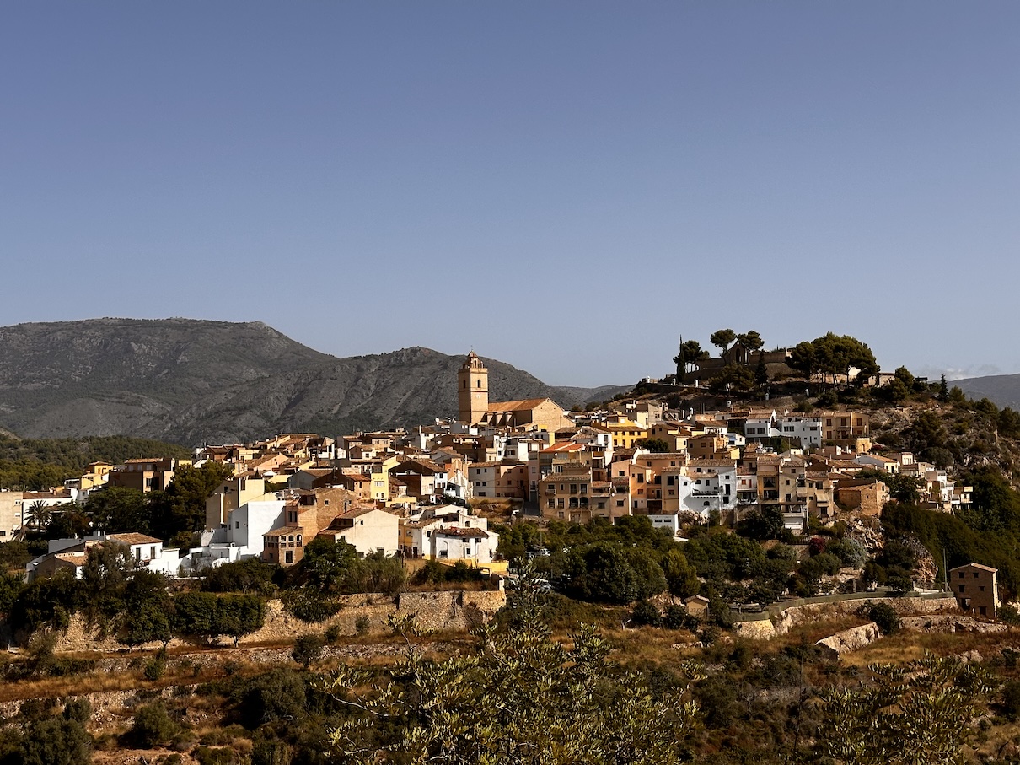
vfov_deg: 30.3
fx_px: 1414
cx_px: 510
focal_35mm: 48
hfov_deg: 39.7
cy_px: 382
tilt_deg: +3.7
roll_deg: +1.5
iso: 64
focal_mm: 6.86
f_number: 1.78
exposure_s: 1/5556
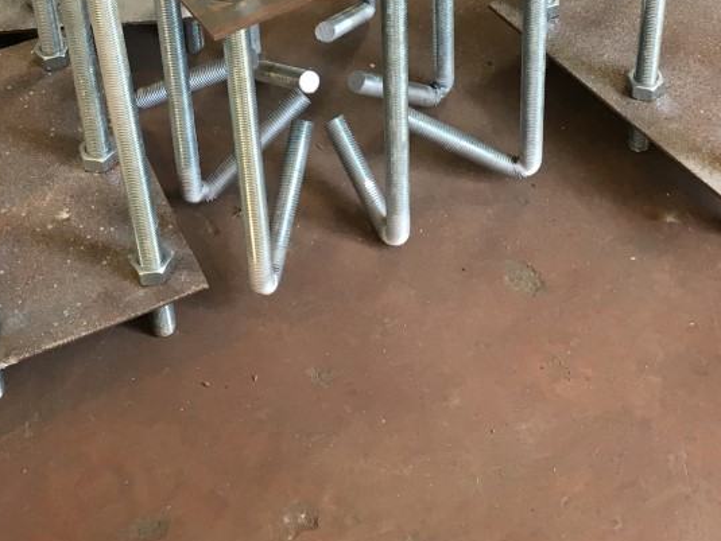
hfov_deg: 25.0
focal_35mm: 78
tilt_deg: -36.8
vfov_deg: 17.8
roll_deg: +1.2
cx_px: 419
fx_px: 1626
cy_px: -144
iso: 32
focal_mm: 4.15
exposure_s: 1/33
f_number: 2.2
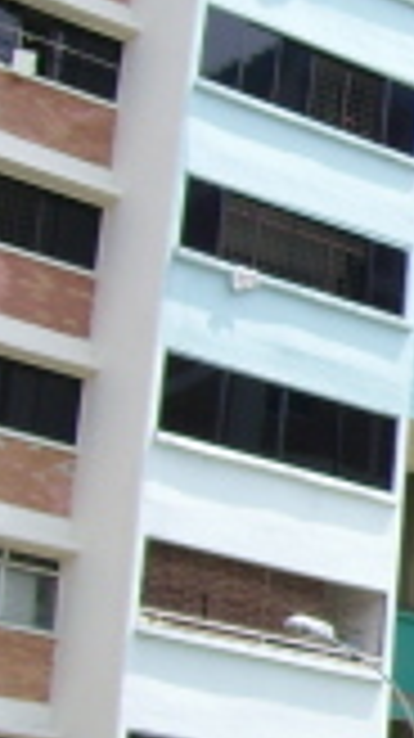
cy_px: 513
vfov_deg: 16.7
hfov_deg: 8.6
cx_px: 986
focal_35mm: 128
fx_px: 2503
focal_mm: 5.95
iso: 50
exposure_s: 1/250
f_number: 5.8
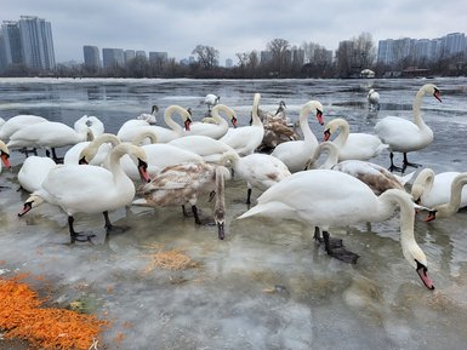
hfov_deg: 65.3
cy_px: 171
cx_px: 233
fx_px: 364
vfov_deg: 51.4
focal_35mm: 27
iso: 40
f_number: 1.8
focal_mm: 5.4
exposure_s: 1/633
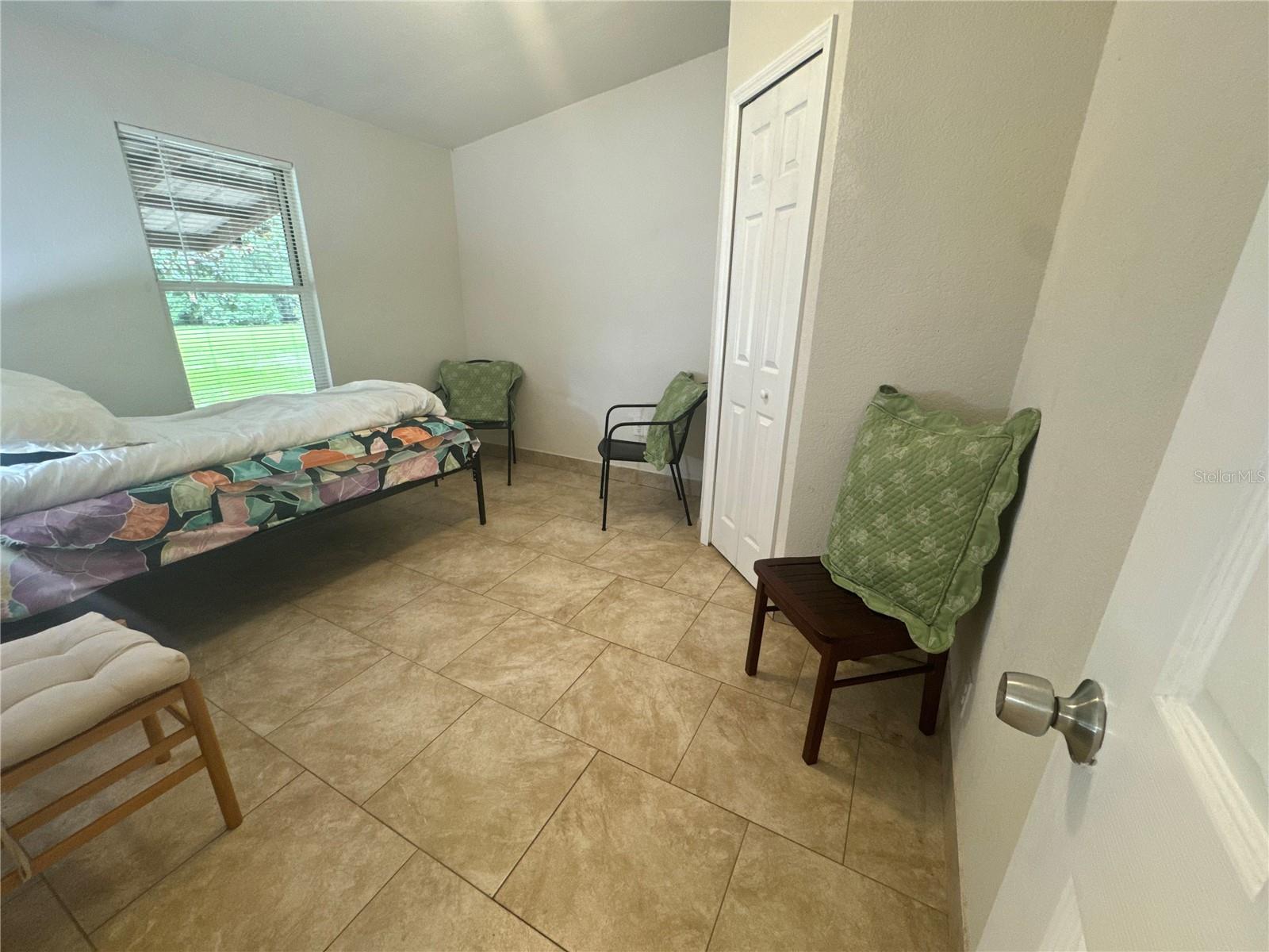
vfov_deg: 85.7
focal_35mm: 14
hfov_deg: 102.1
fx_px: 513
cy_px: 476
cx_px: 634
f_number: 2.2
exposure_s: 1/60
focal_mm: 2.22
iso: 250
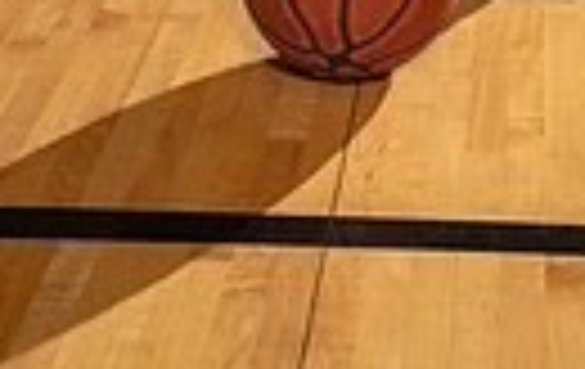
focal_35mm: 116
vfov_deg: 9.5
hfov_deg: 17.7
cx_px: 500
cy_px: -634
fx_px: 1854
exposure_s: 1/250
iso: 640
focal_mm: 33
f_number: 5.6
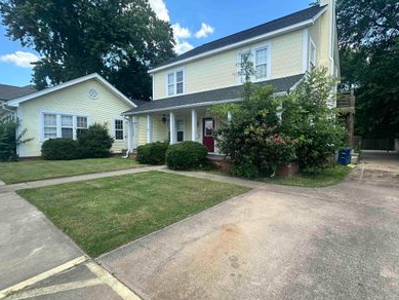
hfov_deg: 87.5
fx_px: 208
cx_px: 220
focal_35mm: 18
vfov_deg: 71.6
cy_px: 153
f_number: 2.2
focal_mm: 2.22
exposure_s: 1/590
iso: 40
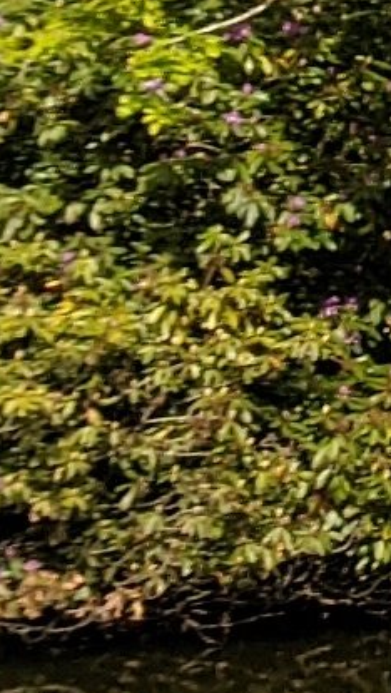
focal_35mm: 276
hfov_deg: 3.6
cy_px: -594
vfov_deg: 7.6
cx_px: 2630
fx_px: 5078
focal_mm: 4.67
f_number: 2
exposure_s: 1/1938
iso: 46
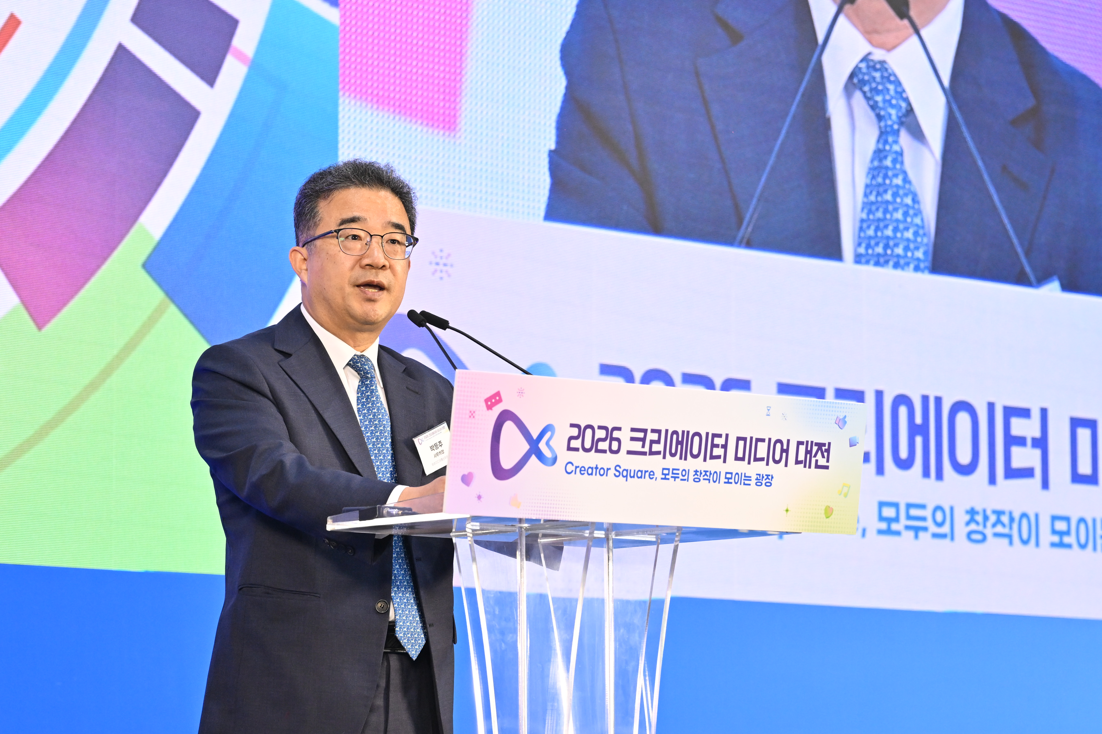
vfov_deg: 10.3
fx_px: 4070
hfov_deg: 15.4
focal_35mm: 133
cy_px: 367
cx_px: 551
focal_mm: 89
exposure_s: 1/320
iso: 1600
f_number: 4.5
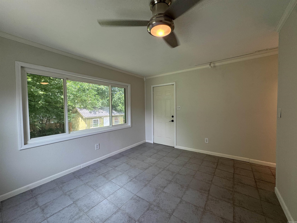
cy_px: 112
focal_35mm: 14
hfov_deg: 102.1
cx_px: 148
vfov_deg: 85.7
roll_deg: +0.9
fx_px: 120
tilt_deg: -1.9
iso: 100
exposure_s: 1/120
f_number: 2.2
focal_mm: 2.22
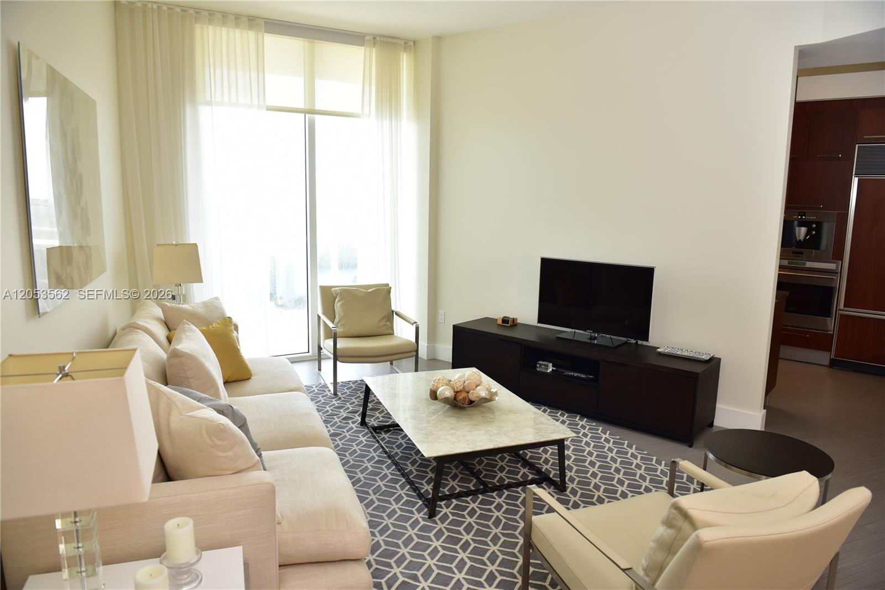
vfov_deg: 53.1
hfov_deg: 73.8
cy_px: 295
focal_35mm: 24
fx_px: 590
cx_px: 442
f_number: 4
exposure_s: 1/125
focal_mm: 24
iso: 800
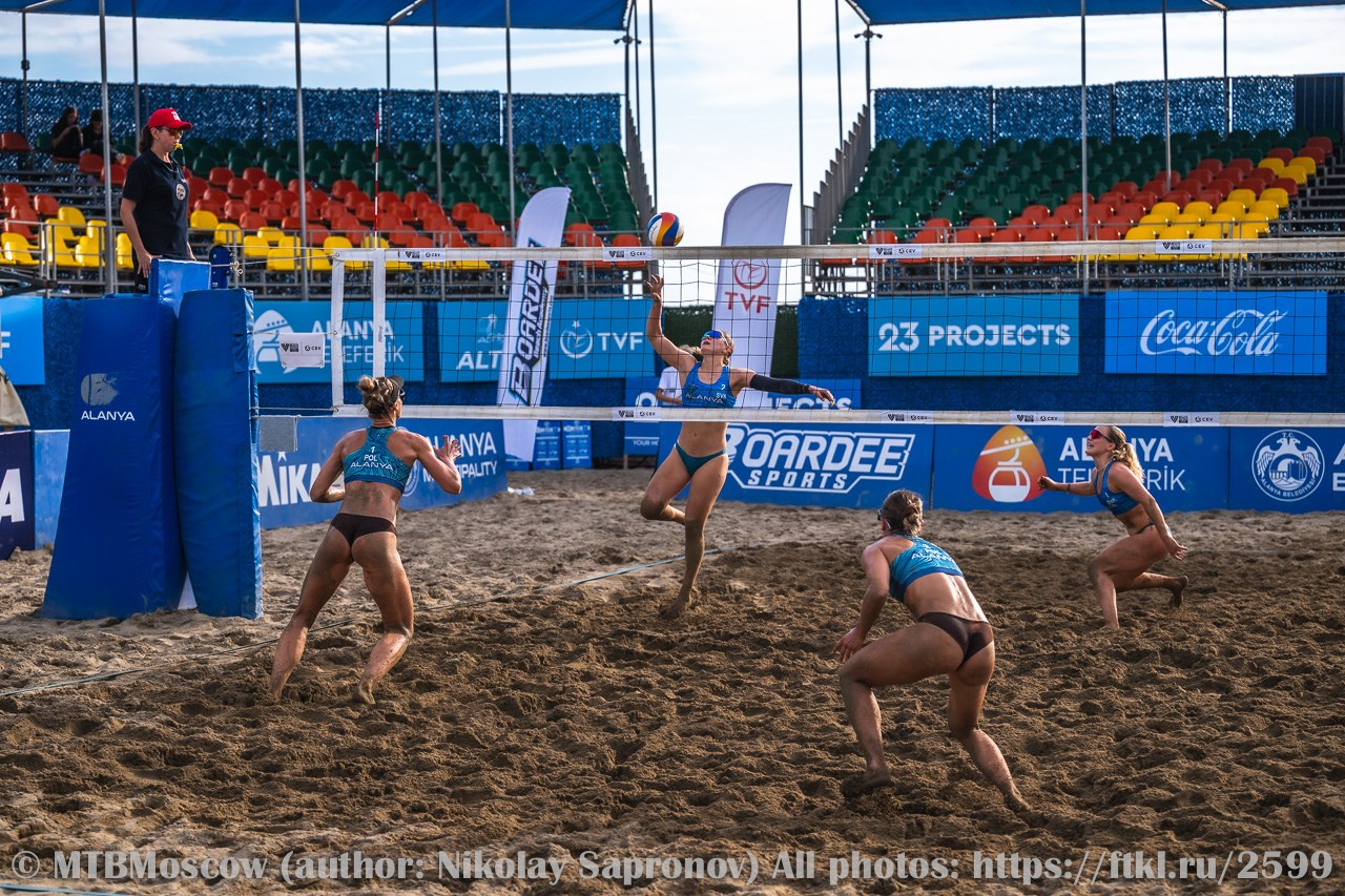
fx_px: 2914
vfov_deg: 17.5
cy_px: 448
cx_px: 672
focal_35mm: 78
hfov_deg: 26.0
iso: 125
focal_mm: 78
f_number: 3.5
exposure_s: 1/1600
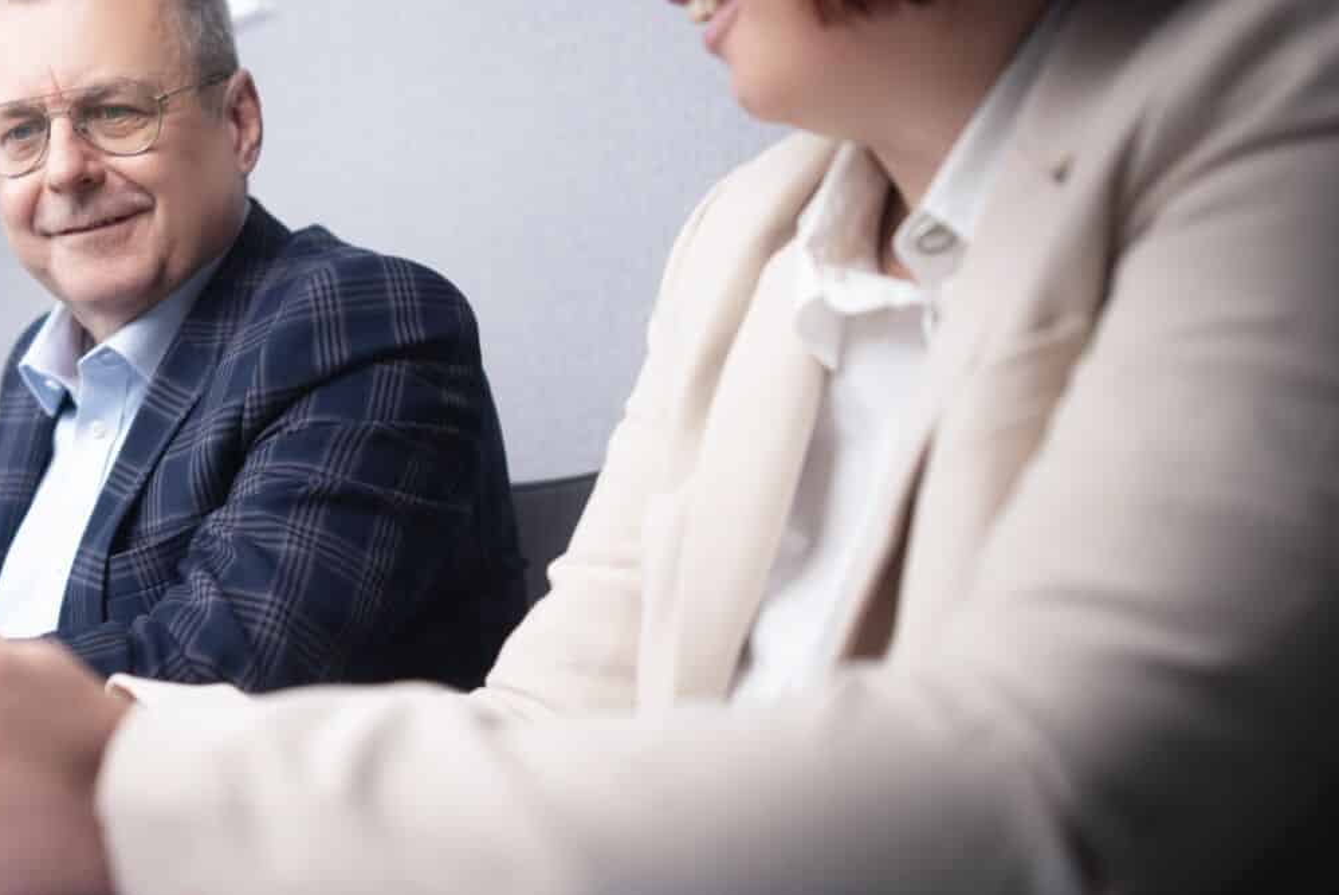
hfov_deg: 37.1
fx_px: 1861
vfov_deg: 26.9
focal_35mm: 50
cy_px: 302
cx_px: 137
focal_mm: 26
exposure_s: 1/100
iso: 160
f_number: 2
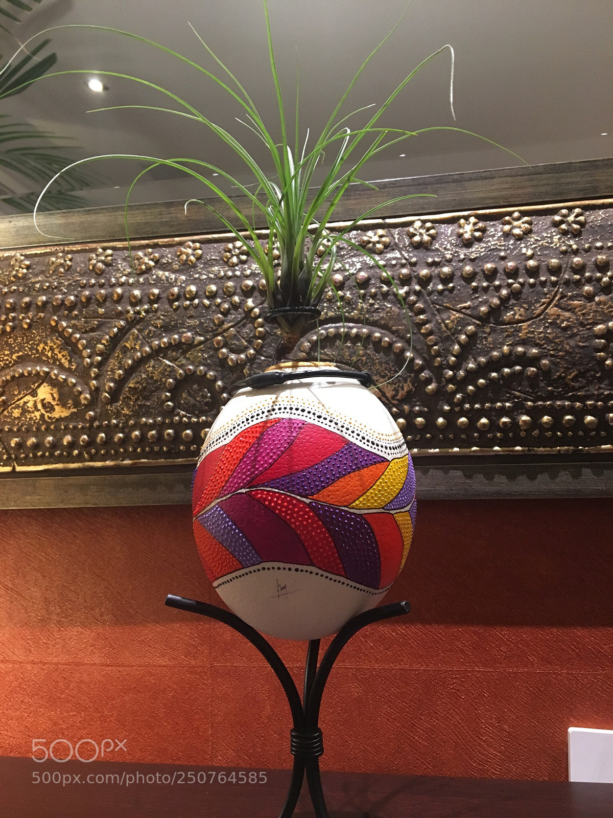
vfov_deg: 61.7
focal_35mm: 29
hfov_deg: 48.2
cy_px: 409
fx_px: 685
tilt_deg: +7.0
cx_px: 306
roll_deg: +1.3
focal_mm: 4.15
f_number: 2.2
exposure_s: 1/24
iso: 200
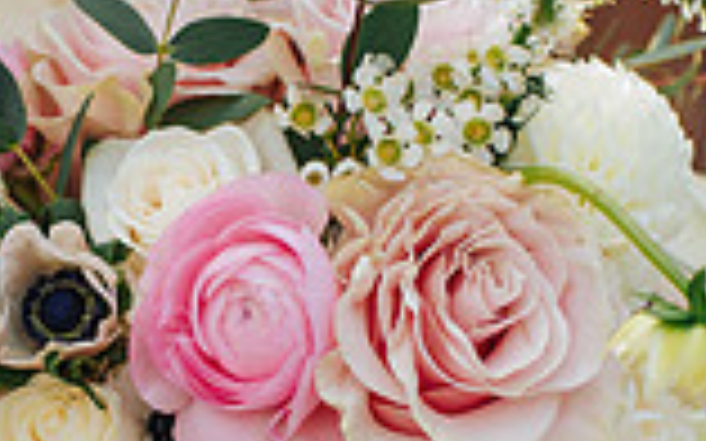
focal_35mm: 102
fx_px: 1962
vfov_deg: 12.8
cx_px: 265
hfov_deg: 20.4
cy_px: 342
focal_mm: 35
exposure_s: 1/250
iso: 100
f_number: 3.2
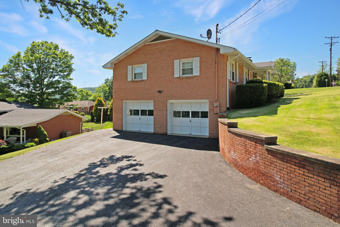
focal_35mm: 22
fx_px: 208
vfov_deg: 57.2
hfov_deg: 78.6
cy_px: 114
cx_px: 170
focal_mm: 8.4
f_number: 2.8
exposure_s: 1/80
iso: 100
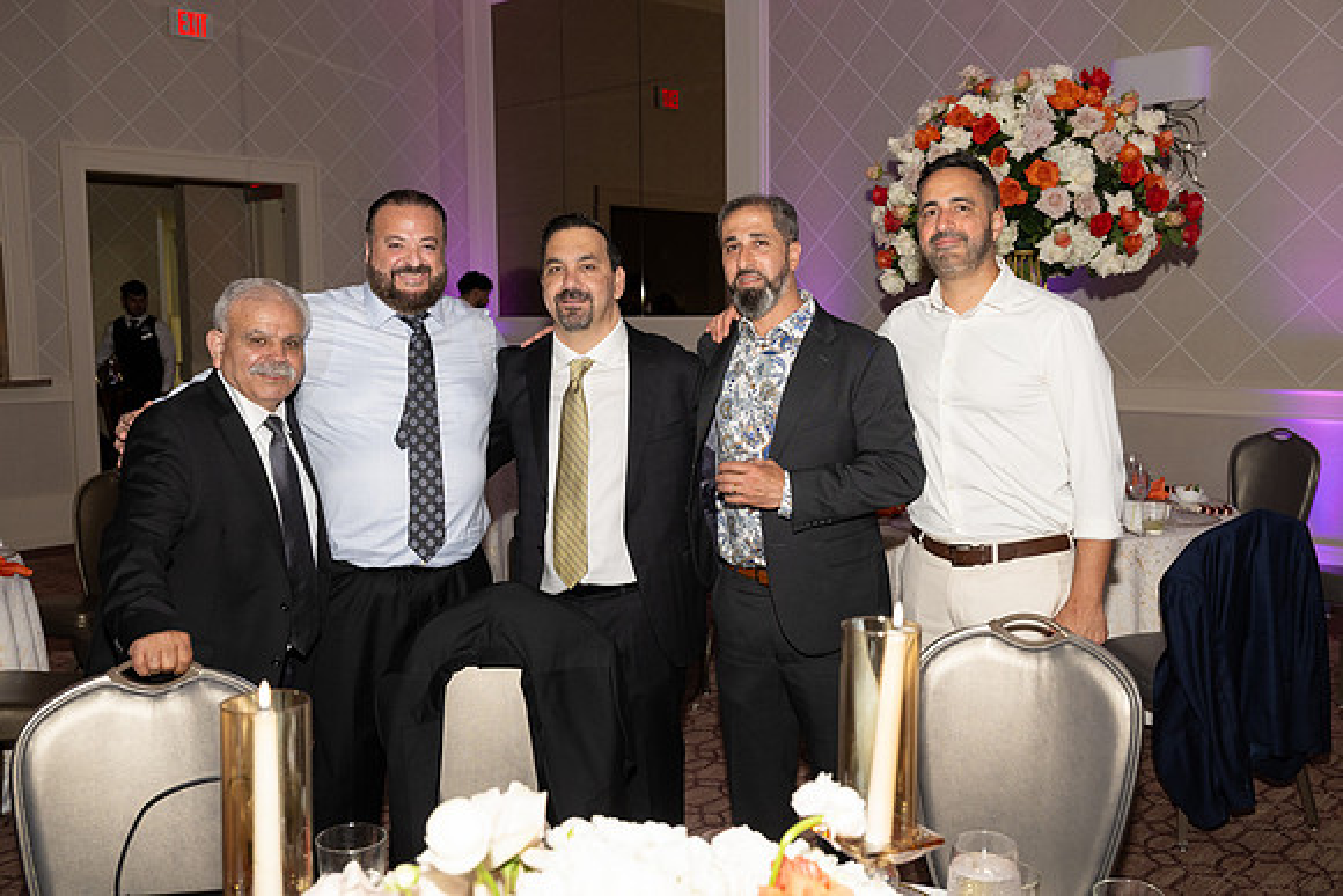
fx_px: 1287
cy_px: 448
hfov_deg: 55.1
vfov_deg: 38.4
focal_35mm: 34
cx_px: 672
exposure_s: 1/100
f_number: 5.6
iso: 800
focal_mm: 34.5
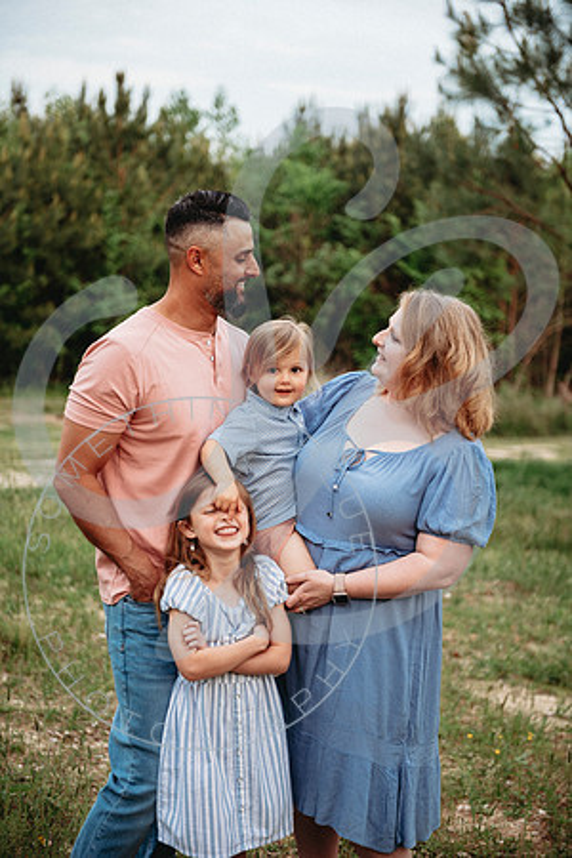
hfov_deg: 20.6
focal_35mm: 66
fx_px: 1573
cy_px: 429
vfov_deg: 30.5
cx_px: 286
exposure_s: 1/200
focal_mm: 66
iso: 100
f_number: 2.8
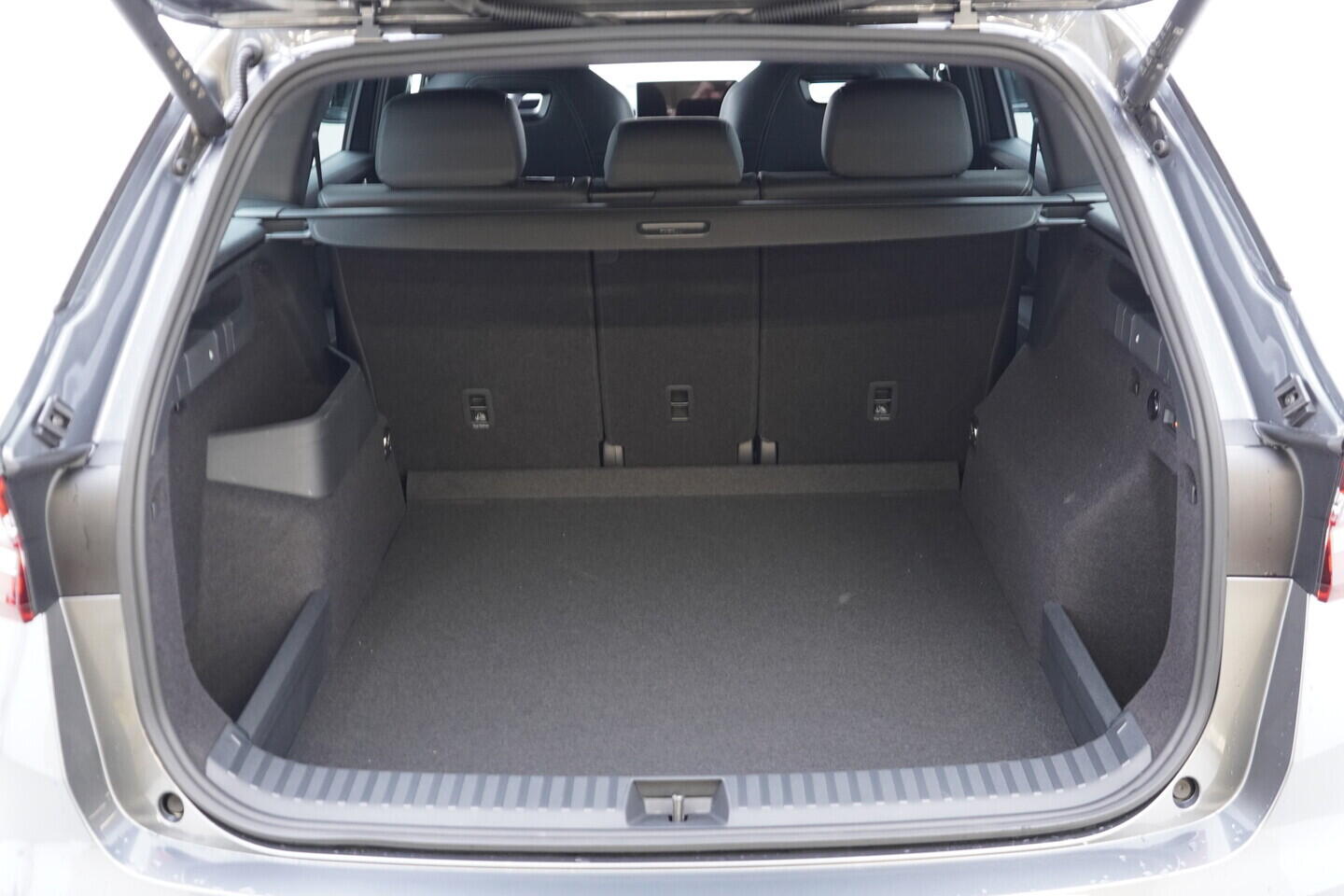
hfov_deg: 53.1
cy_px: 448
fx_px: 1344
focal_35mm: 36
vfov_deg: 36.9
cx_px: 672
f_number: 2.8
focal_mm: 24
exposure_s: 1/40
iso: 1250
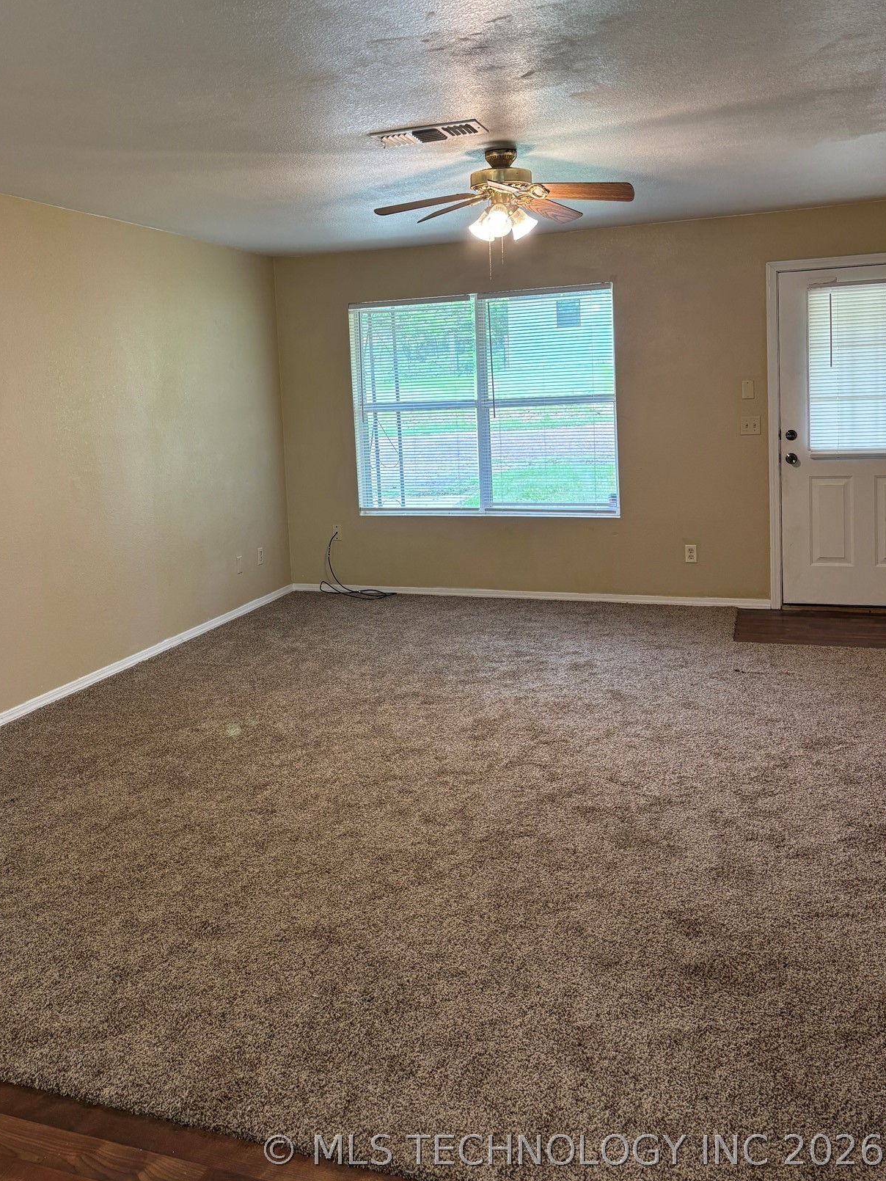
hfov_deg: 45.3
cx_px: 366
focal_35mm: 31
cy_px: 478
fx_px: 1058
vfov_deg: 57.9
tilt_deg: -5.0
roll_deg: +2.6
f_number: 1.6
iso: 100
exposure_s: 1/60
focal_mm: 5.96
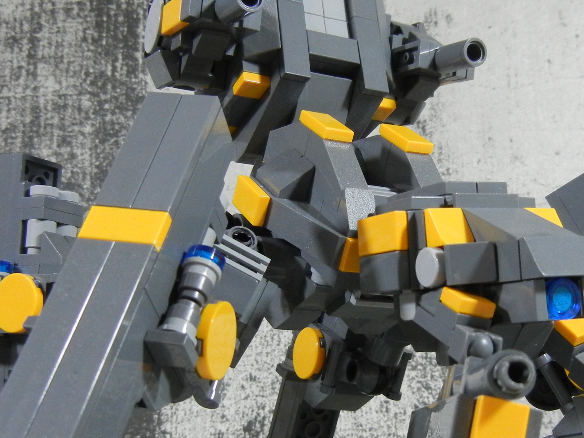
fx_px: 1029
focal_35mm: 61
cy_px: 286
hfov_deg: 31.6
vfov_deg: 23.9
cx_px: 354
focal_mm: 5.4
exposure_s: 1/40.1
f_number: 3.5
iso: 400
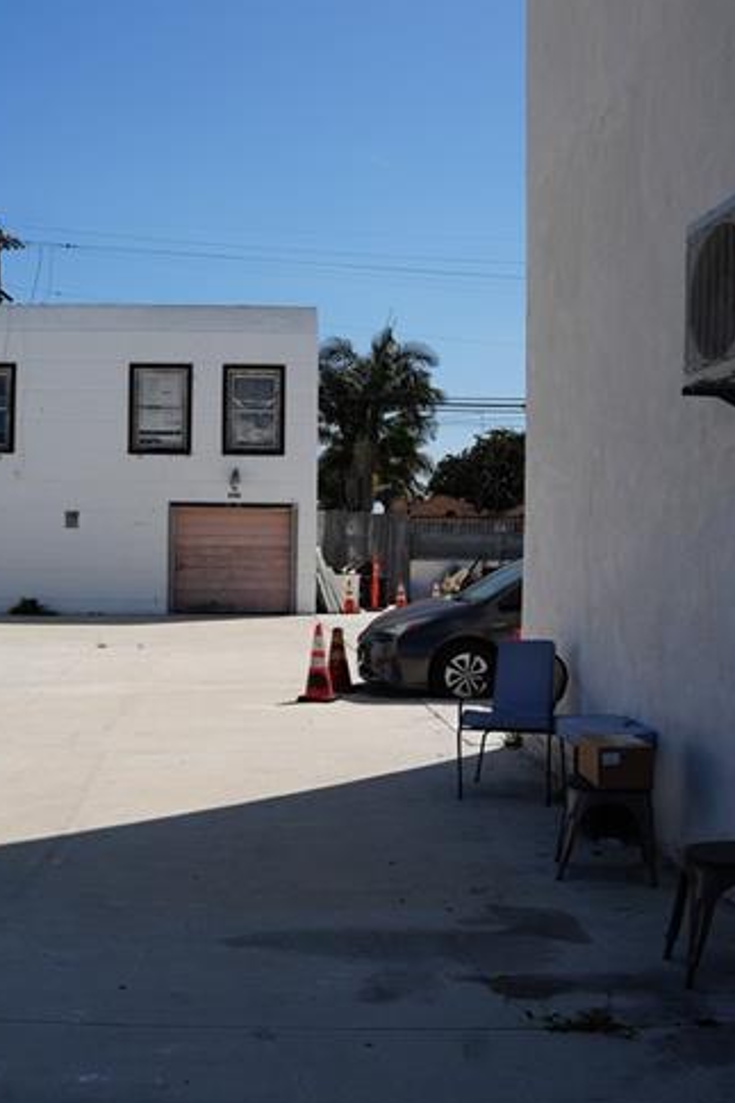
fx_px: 1164
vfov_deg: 50.7
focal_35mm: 38
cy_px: 571
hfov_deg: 34.6
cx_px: 225
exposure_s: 1/1250
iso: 100
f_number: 5
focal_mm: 24
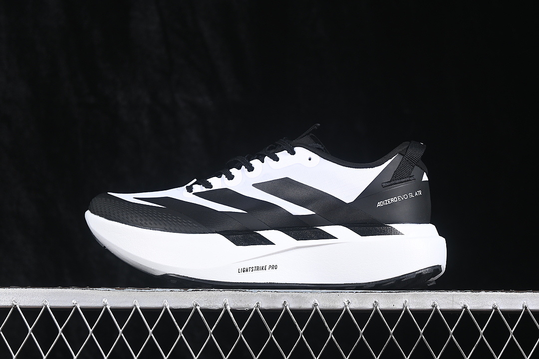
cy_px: 180
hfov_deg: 27.0
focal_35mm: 75
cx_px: 270
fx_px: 1123
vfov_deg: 18.2
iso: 160
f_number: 6.3
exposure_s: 1/60
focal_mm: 50
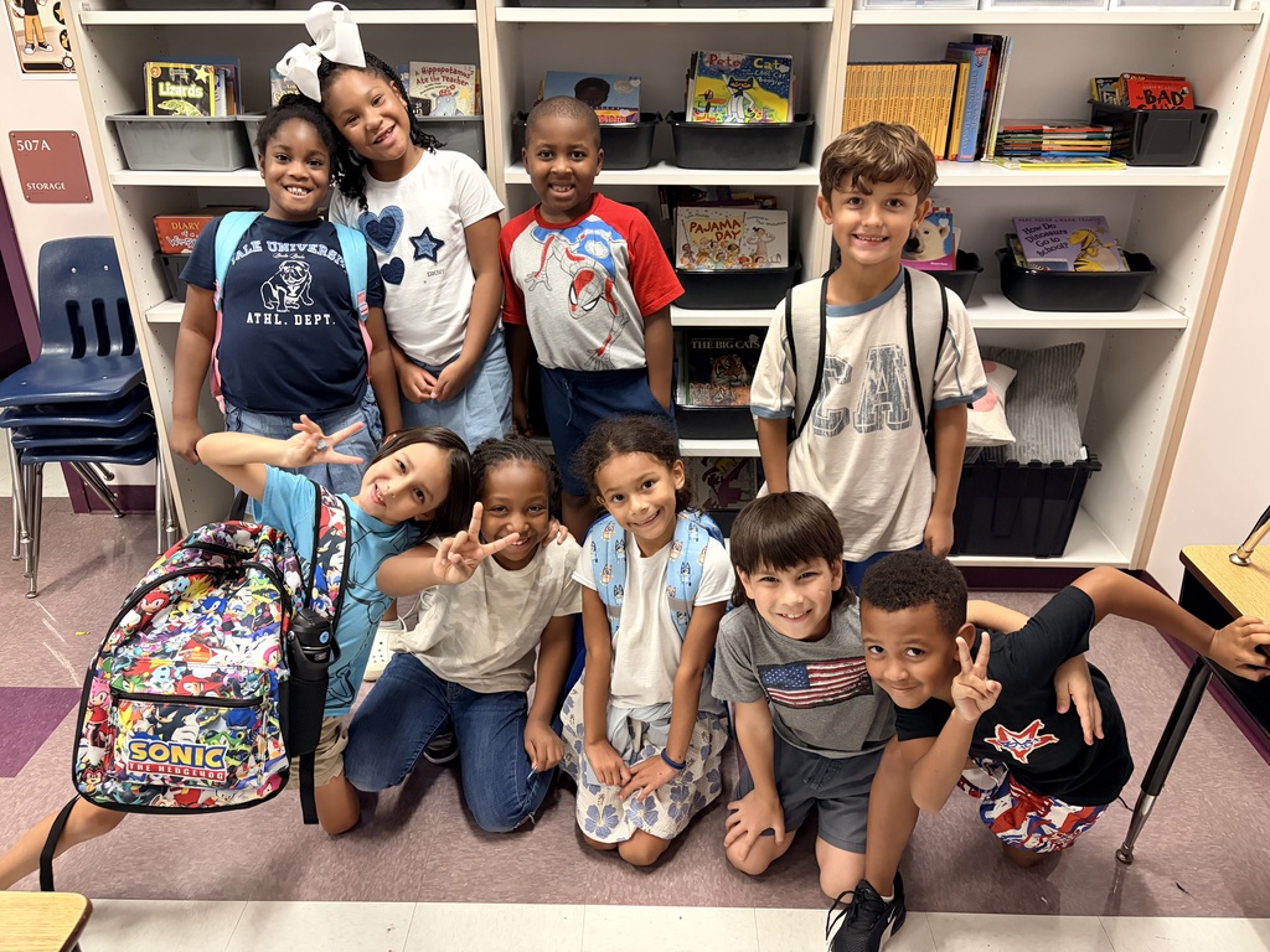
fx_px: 954
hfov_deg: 67.3
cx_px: 635
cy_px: 476
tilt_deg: -25.1
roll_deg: +0.5
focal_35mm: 26
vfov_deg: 53.1
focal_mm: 5.96
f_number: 1.6
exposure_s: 1/40
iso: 400
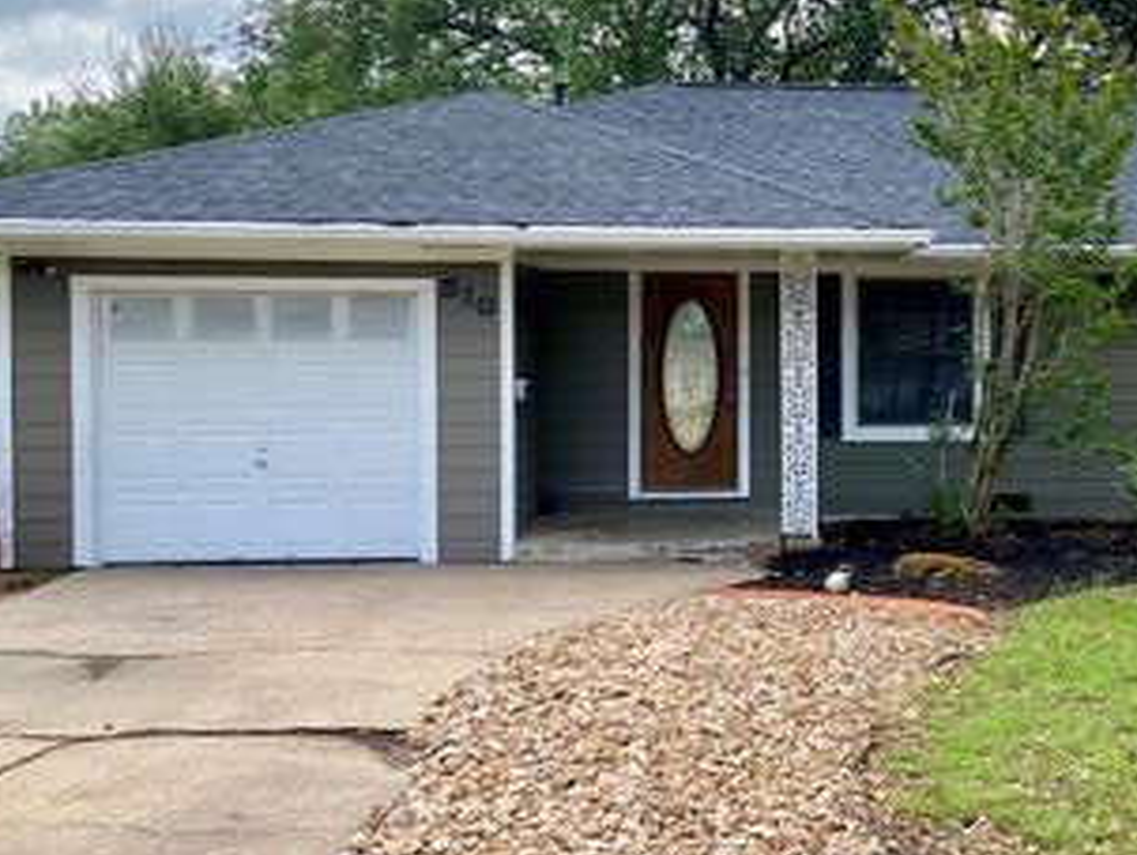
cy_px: 341
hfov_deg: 41.9
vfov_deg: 33.5
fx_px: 1414
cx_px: 907
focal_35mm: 43
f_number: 1.8
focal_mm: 4.25
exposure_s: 1/1346
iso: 32
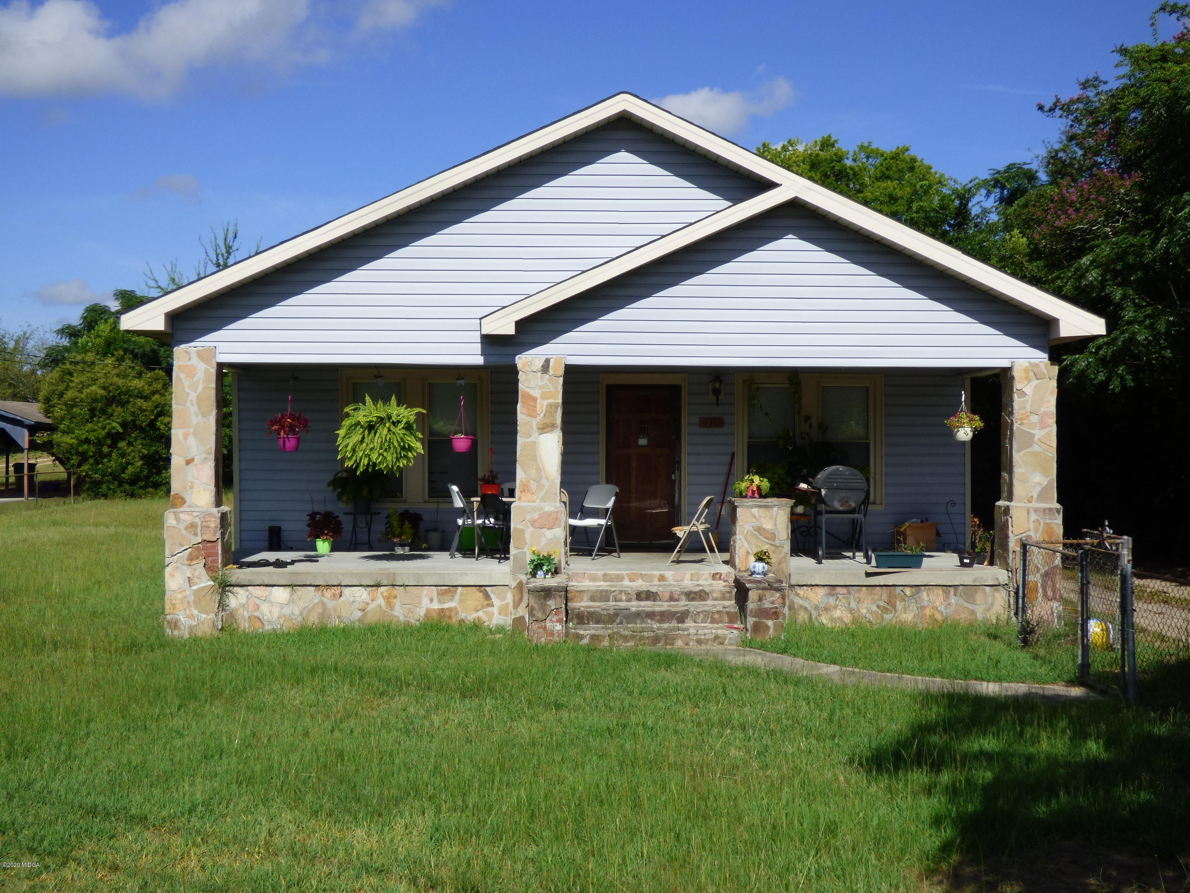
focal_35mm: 43
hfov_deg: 43.9
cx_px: 595
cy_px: 446
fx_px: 1478
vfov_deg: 33.6
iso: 100
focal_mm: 7.37
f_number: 3.6
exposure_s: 1/1600
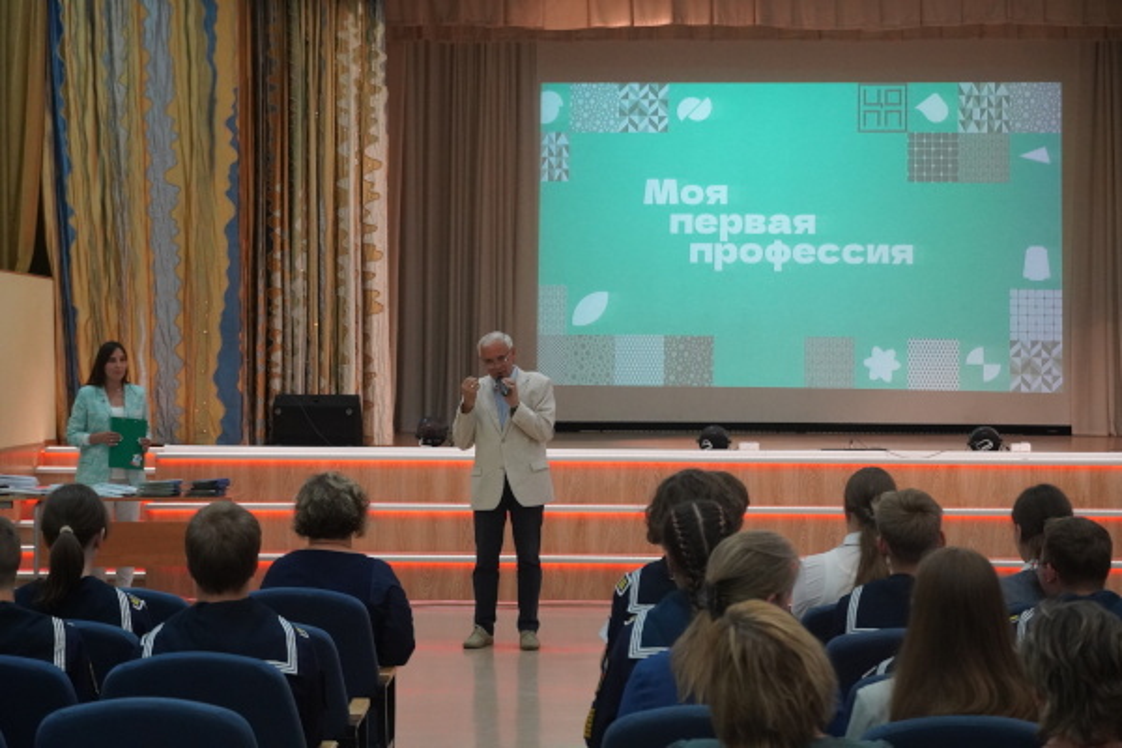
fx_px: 2337
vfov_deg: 18.2
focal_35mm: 75
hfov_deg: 27.0
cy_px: 374
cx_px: 561
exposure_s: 1/160
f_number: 5
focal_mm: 50
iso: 3200
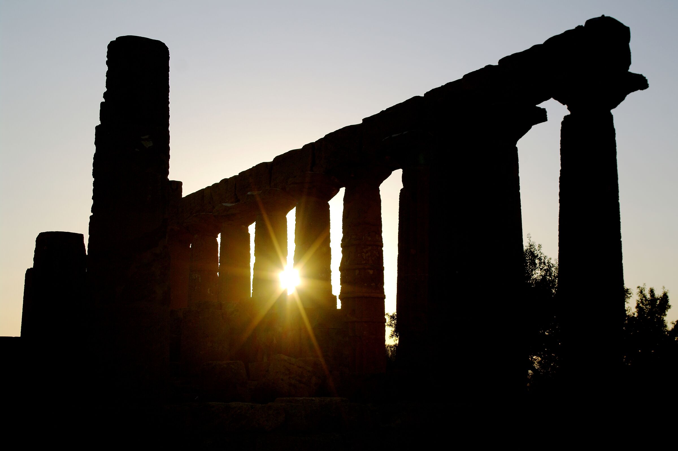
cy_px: 226
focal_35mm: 52
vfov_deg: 25.7
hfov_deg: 37.9
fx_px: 988
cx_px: 339
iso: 100
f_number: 5.6
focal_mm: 35
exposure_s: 1/800
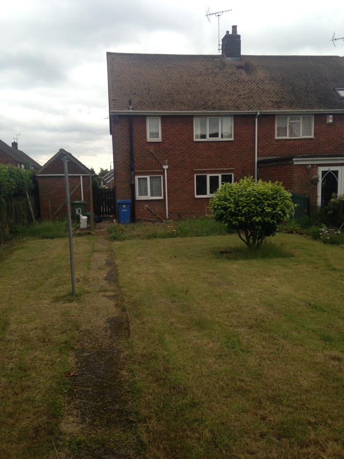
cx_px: 172
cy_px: 230
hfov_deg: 42.9
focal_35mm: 33
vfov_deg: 55.4
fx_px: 437
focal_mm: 4.12
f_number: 2.4
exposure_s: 1/570
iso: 50
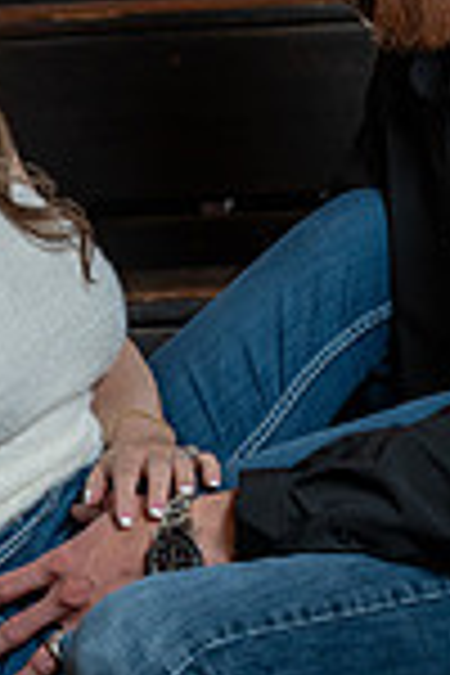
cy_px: -243
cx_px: 243
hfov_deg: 9.3
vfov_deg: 13.4
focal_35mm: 147
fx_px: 2756
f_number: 4
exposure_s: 1/60
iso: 800
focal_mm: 49
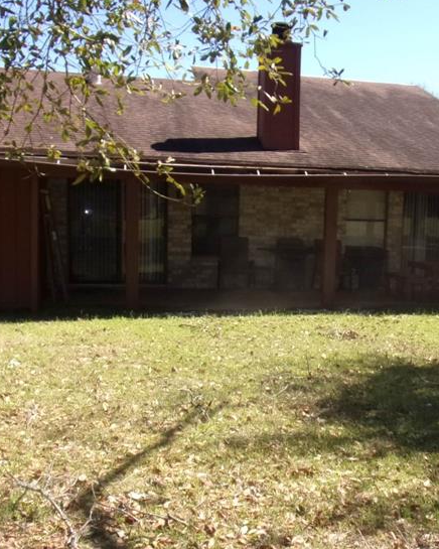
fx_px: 715
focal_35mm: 44
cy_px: 292
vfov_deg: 42.0
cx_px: 311
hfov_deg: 33.7
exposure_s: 1/480
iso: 80
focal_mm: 4.3
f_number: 3.3
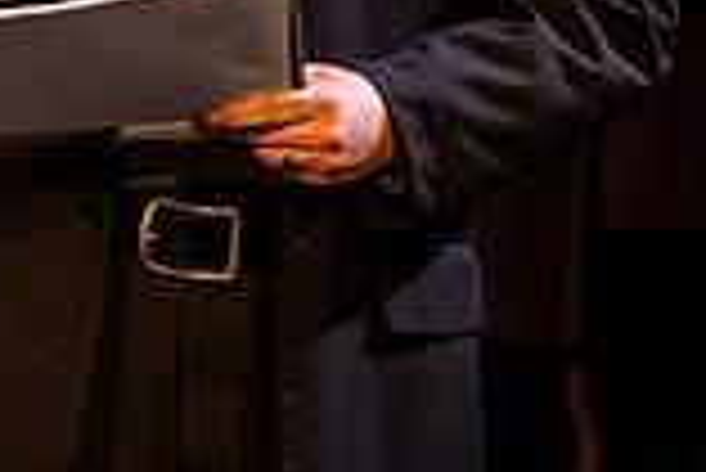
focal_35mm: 664
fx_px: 13034
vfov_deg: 2.1
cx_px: -31
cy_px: -196
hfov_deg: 3.1
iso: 3200
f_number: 3.2
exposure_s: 1/250
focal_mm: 180
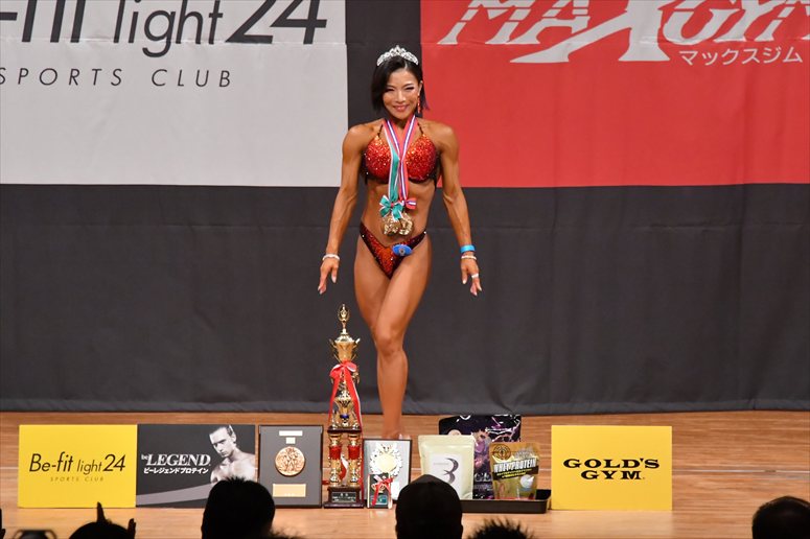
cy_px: 270
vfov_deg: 4.8
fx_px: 6409
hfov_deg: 7.2
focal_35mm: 285
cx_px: 405
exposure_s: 1/400
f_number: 5.6
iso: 7200
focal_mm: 190
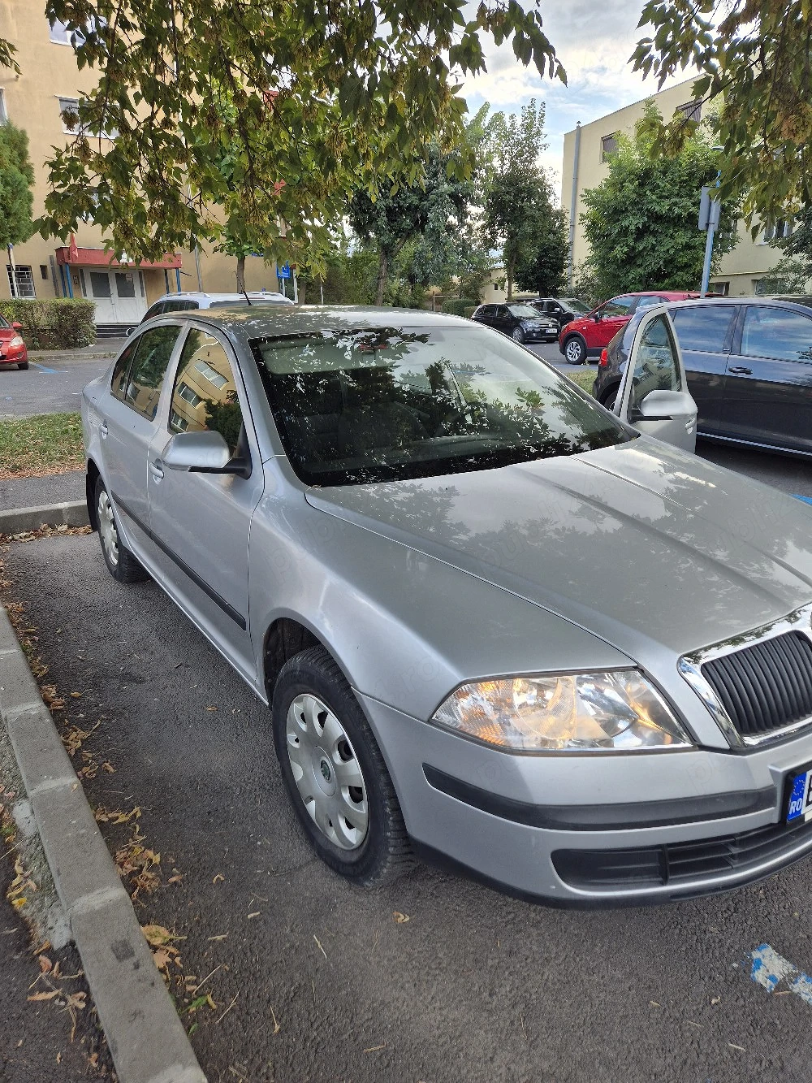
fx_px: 719
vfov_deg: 73.9
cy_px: 542
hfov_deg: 58.9
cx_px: 406
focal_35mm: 23
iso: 25
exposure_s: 1/244
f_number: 1.8
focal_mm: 5.4
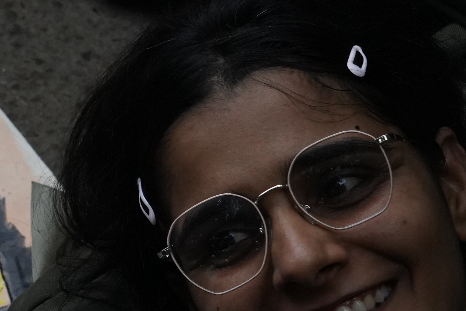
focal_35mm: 251
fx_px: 3249
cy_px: 118
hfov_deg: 8.0
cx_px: -253
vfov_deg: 5.5
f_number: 8
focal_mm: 62
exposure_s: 1/60
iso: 2000
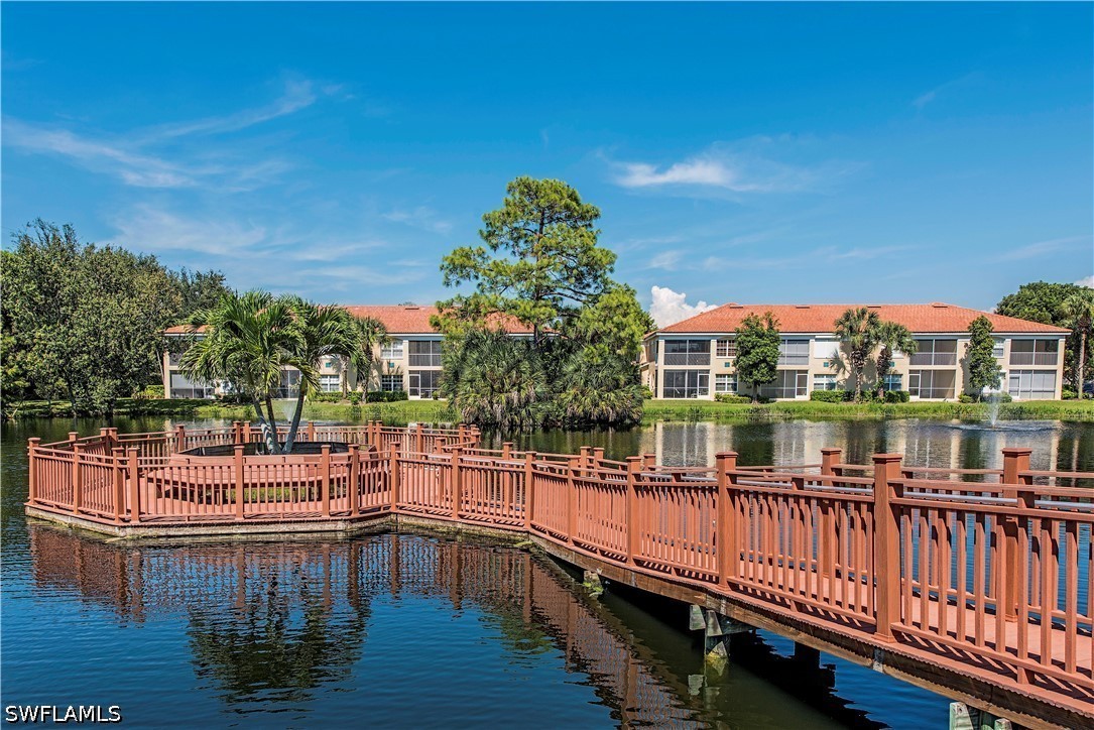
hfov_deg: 73.7
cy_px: 365
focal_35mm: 24
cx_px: 547
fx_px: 729
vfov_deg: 53.2
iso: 100
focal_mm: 24
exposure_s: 1/200
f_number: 9
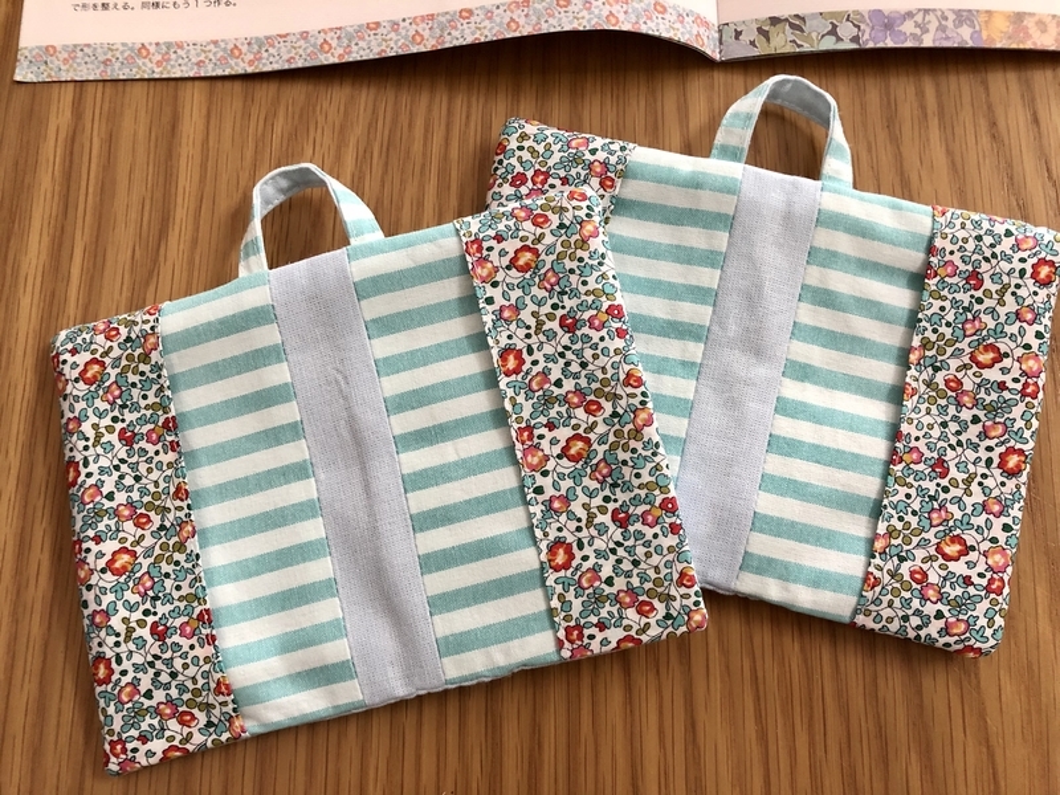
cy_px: 398
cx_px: 530
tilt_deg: -79.6
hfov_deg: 63.4
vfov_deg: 49.7
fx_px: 857
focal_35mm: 28
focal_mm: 4
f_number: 1.8
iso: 64
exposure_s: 1/15
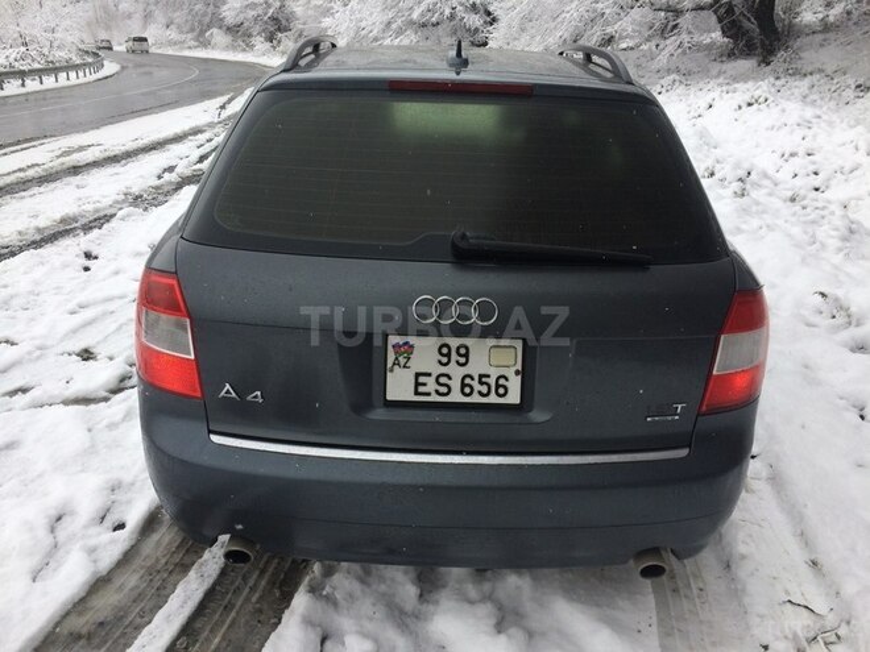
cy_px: 326
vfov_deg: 48.2
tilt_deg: -20.3
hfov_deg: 61.7
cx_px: 435
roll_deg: -0.1
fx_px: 729
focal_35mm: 29
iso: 32
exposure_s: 1/376
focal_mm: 4.15
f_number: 2.2
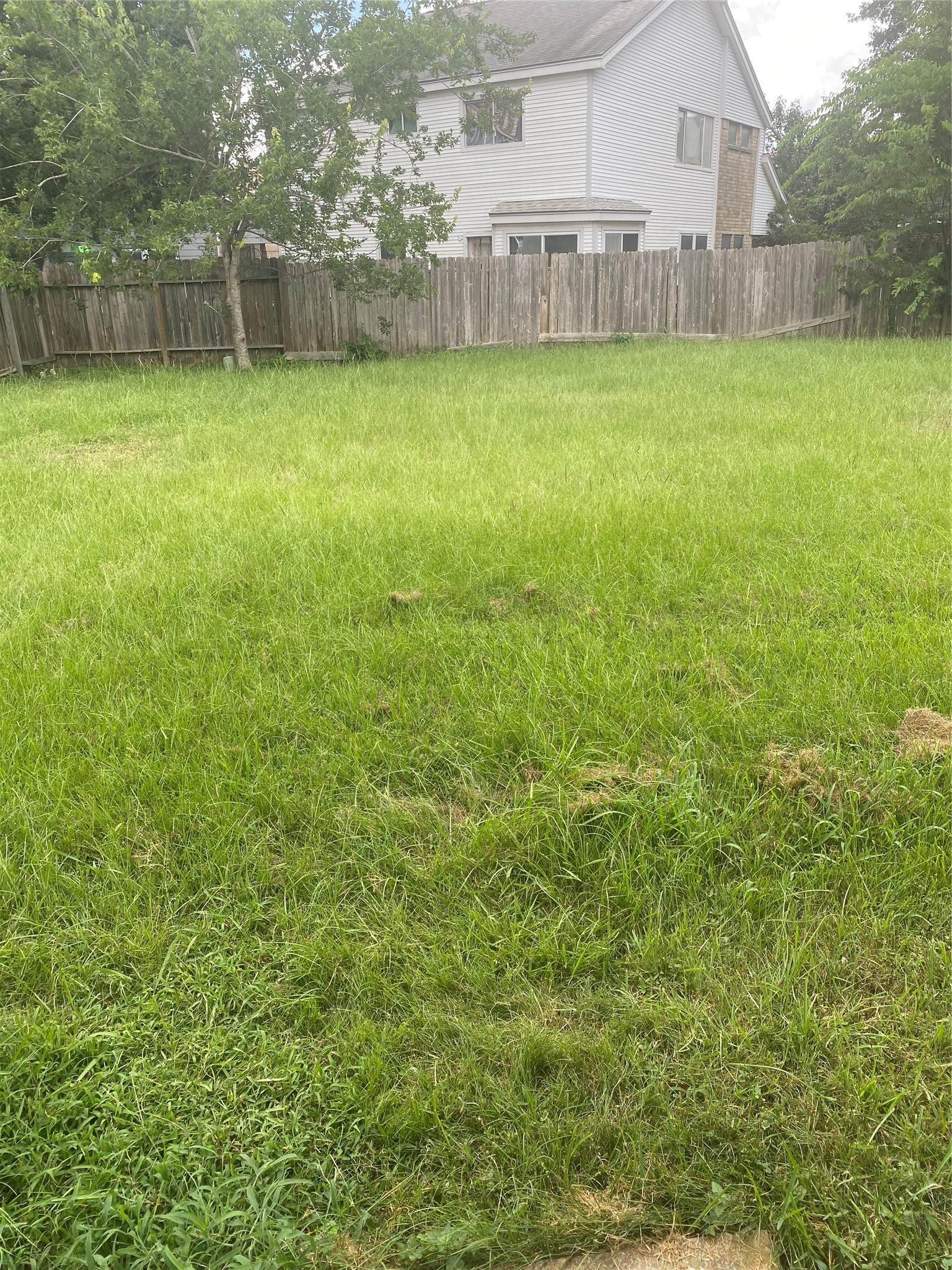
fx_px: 953
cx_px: 476
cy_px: 635
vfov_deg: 67.3
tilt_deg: -18.6
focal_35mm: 26
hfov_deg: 53.1
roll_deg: +1.1
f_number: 1.8
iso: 32
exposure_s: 1/375
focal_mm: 4.25
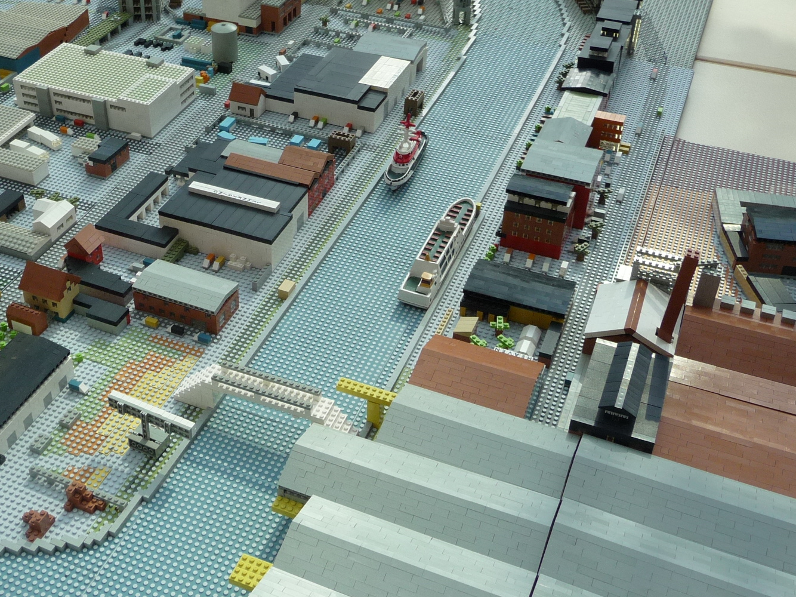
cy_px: 263
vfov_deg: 33.5
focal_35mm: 43
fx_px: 989
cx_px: 286
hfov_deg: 43.4
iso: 100
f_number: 3.3
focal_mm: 4.7
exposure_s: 1/125
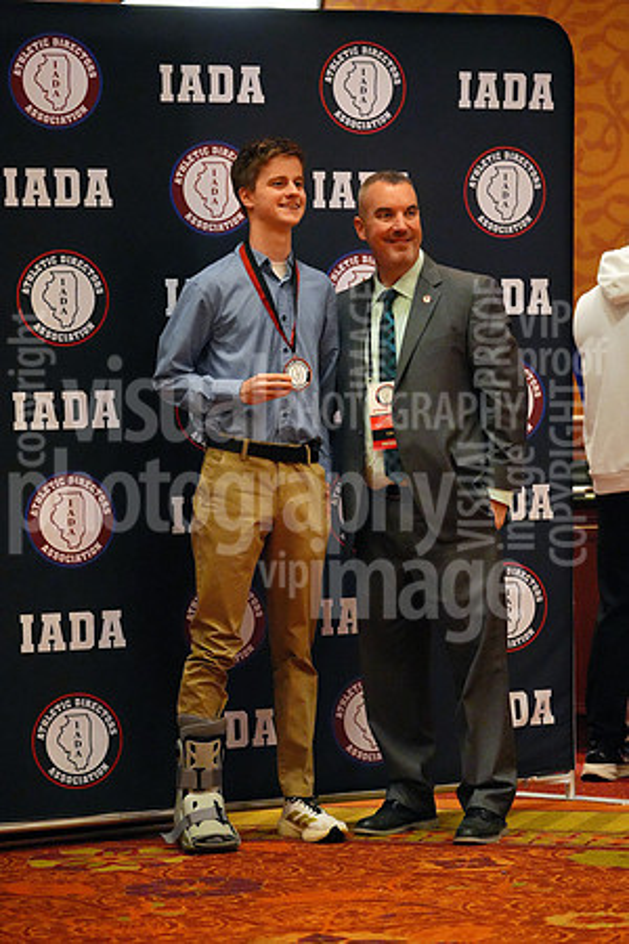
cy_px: 472
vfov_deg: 16.3
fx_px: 3302
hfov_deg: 10.9
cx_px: 314
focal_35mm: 126
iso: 12800
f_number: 3.5
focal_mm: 126
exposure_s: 1/250
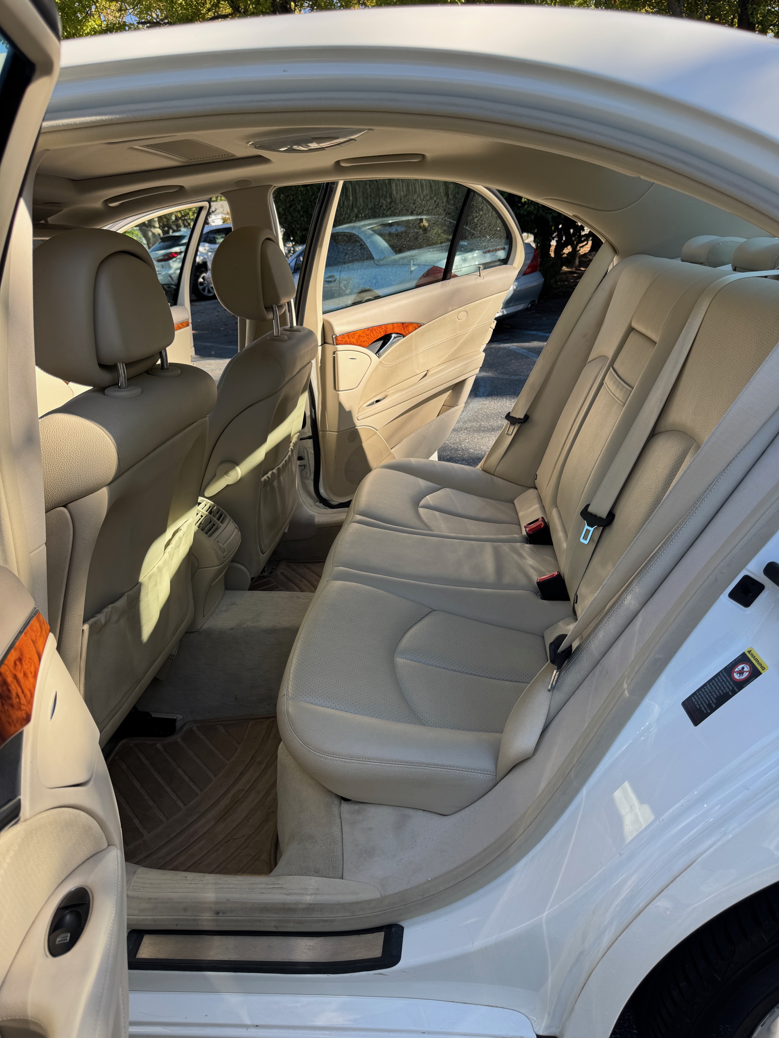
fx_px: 720
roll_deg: +6.7
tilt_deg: -20.8
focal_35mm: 24
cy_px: 519
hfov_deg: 56.8
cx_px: 390
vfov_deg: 71.6
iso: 80
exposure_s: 1/756
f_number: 1.78
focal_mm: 6.76
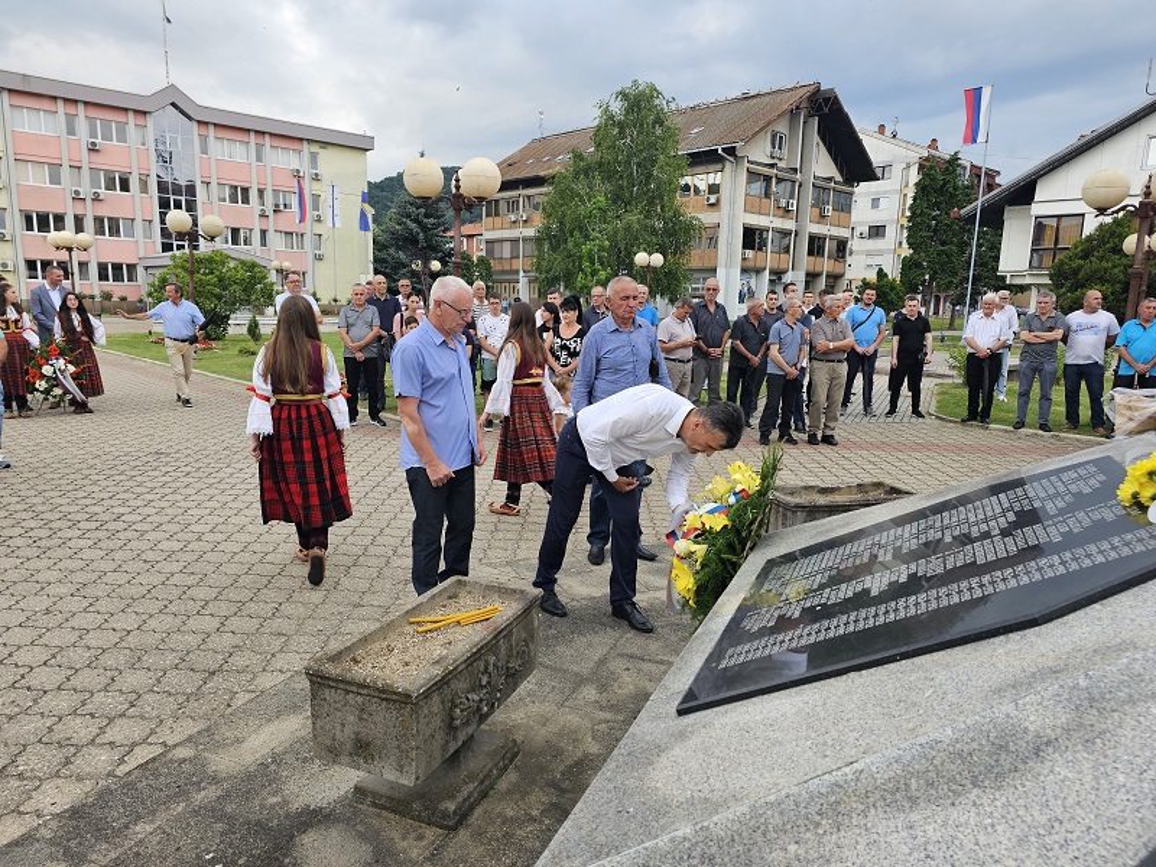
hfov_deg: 73.9
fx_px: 768
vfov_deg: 58.9
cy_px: 434
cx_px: 578
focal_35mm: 23
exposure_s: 1/180
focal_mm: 6.3
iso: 40
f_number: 1.7
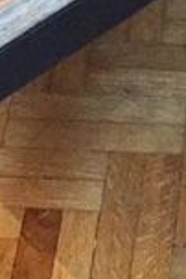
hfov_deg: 6.8
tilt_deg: -41.9
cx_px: 225
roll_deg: +1.0
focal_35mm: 199
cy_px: -121
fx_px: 1546
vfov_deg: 10.1
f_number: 2.2
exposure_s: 1/17
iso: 400
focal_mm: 4.15
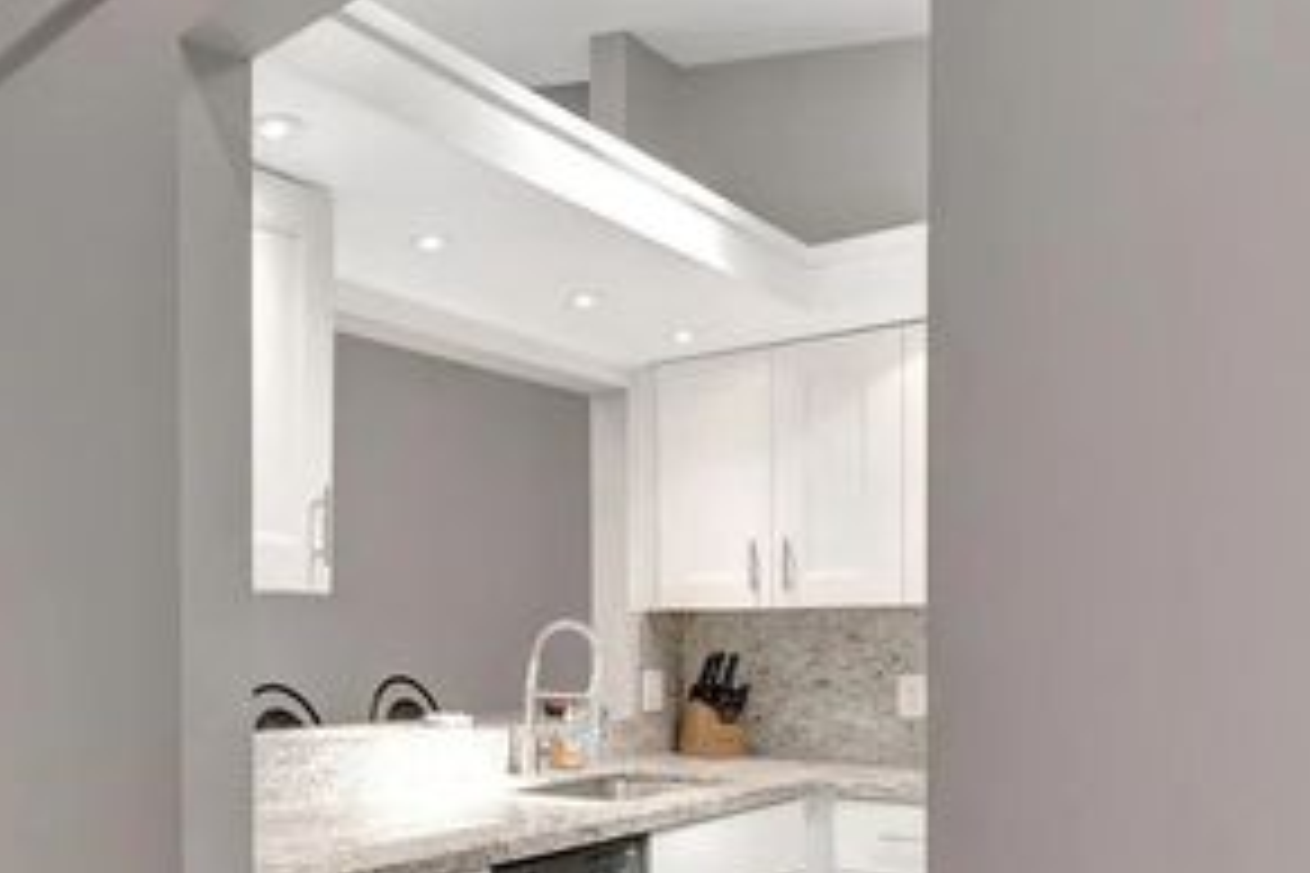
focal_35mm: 33
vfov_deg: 38.9
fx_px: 1201
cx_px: 194
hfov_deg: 52.1
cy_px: 662
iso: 1000
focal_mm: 10
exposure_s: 1/15
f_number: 8
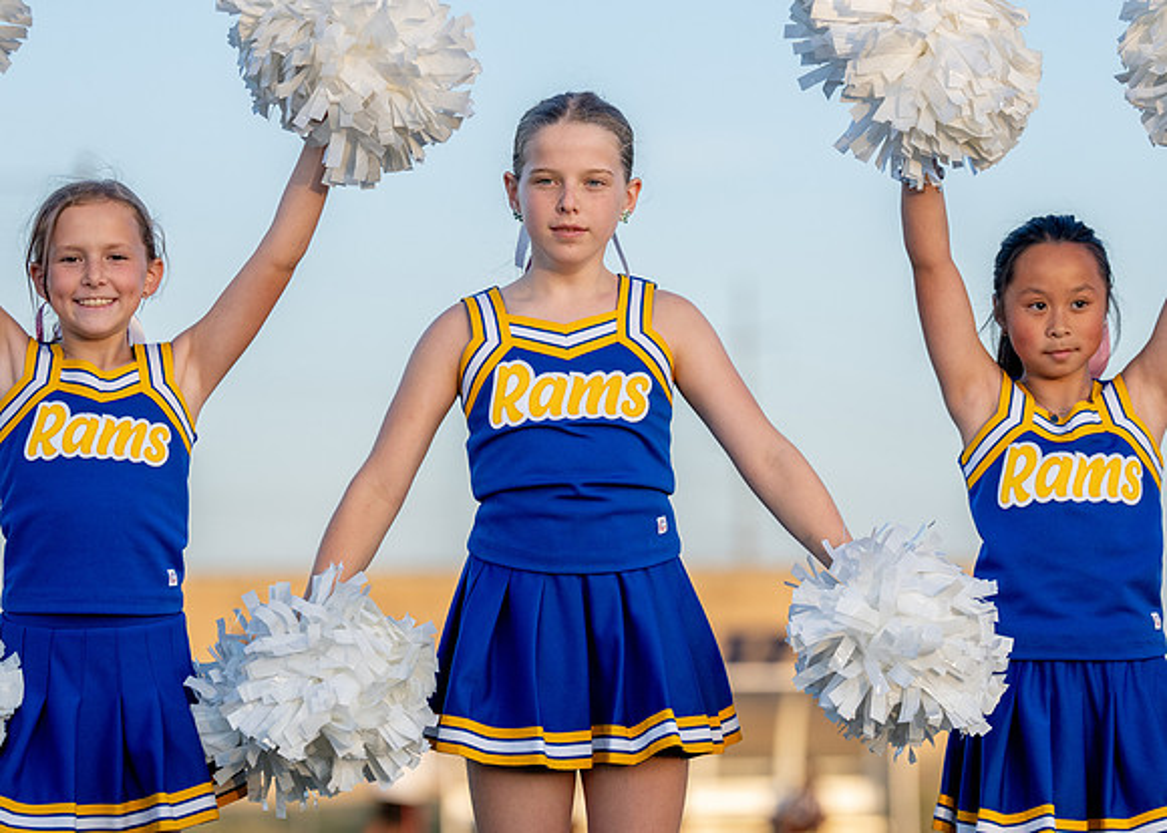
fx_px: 6253
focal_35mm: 189
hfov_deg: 10.7
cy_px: 406
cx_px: 577
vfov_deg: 7.6
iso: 500
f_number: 2.8
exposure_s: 1/2500
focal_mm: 137
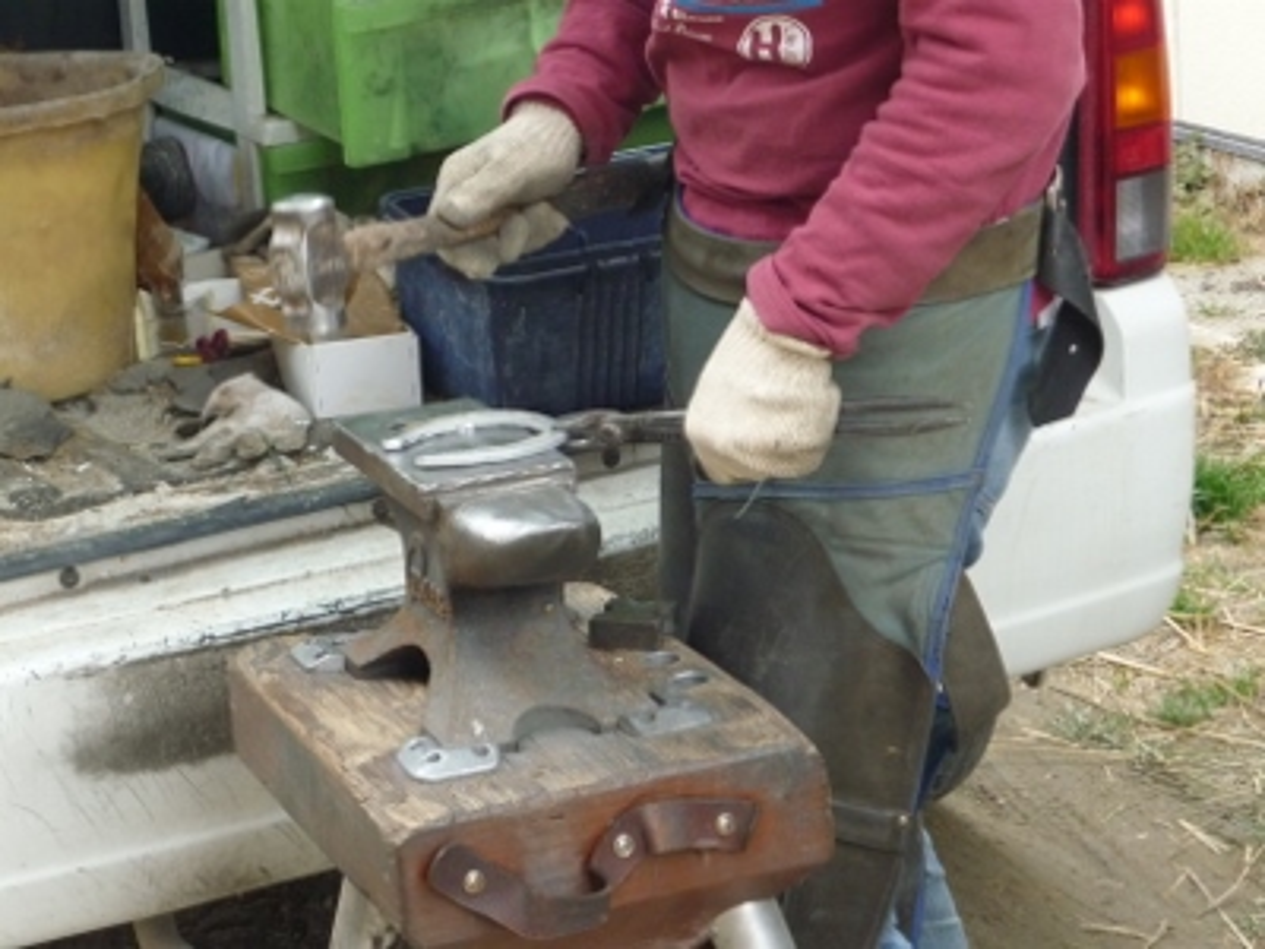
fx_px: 3618
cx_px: 632
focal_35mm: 99
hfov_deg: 19.8
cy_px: 474
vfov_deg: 14.9
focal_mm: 16.4
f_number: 4.8
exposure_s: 1/160
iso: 400
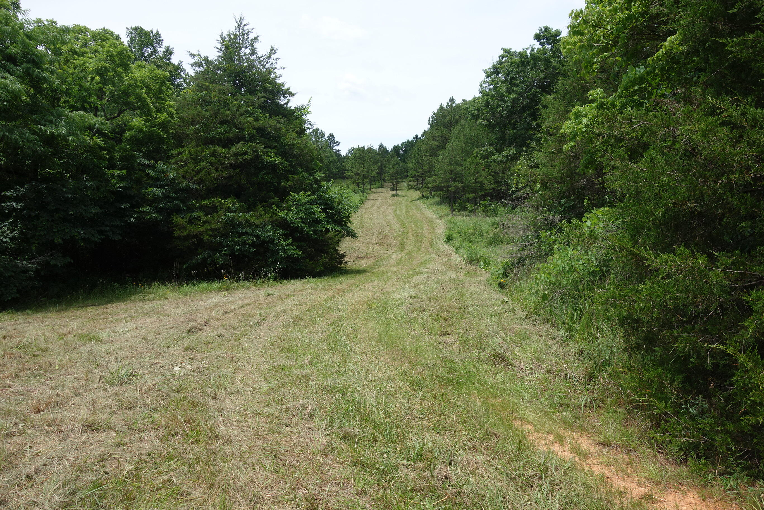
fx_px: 594
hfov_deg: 65.5
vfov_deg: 46.4
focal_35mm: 28
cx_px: 382
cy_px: 255
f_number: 5.6
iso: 125
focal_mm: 10.4
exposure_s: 1/320
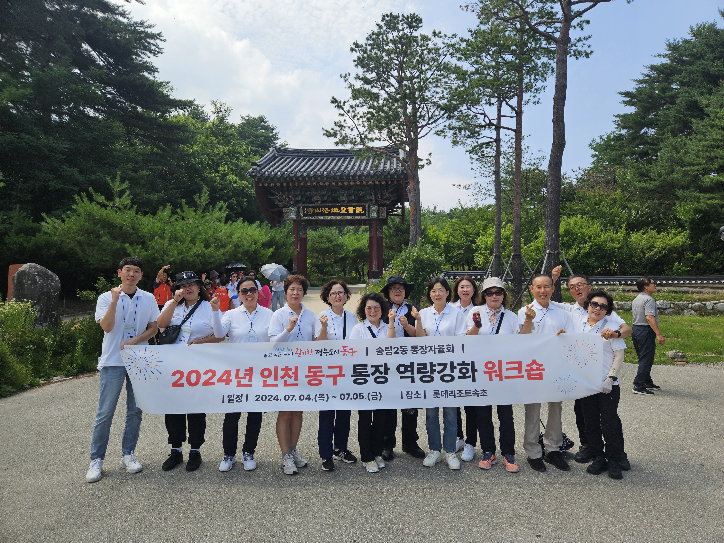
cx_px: 362
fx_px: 481
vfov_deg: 58.9
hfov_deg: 73.9
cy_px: 272
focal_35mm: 23
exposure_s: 1/1677
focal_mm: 5.4
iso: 25
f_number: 1.8
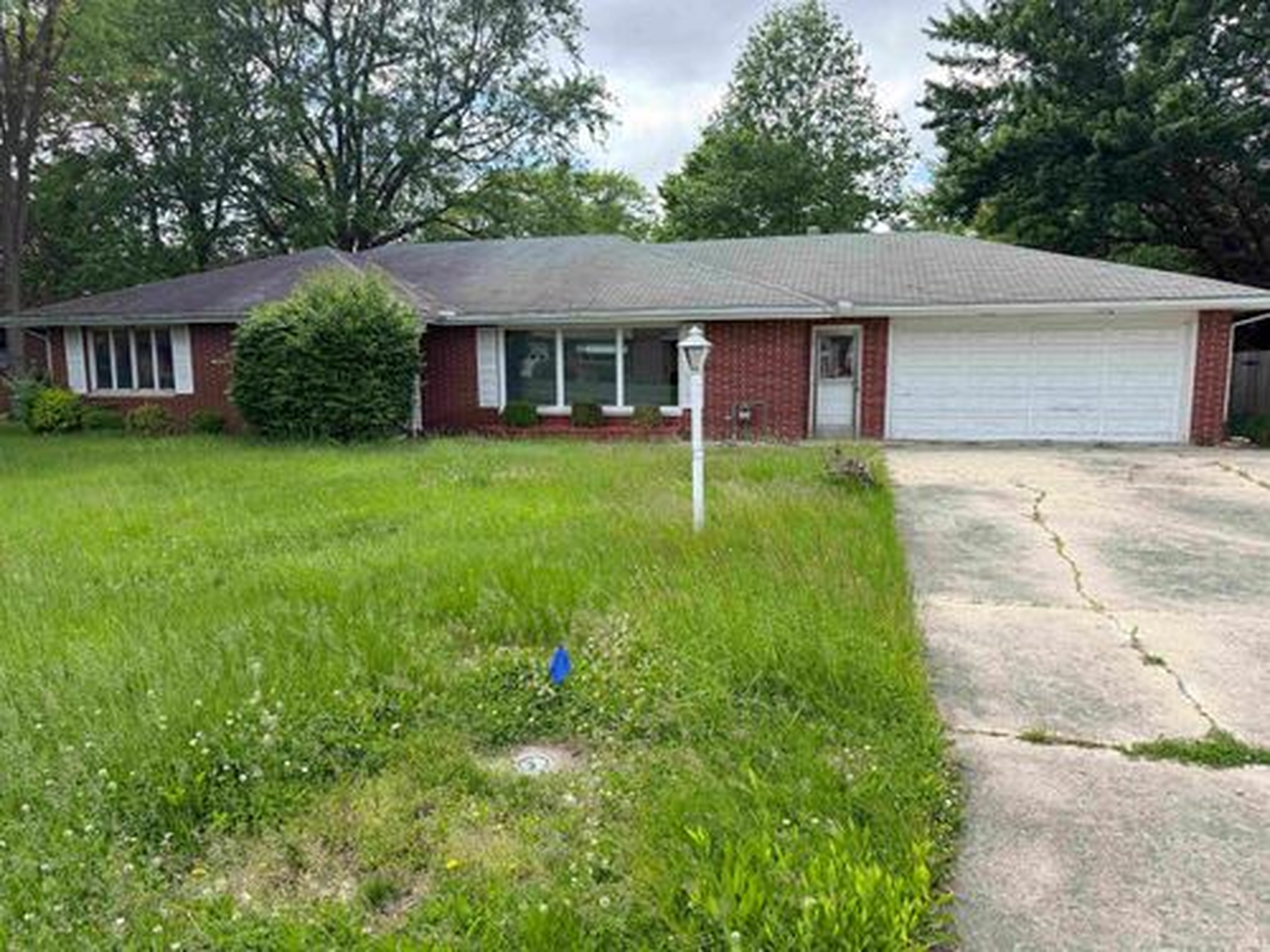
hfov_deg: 71.6
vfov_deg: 56.8
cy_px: 476
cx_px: 635
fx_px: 881
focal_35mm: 24
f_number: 1.78
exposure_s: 1/2801
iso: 100
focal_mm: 6.76
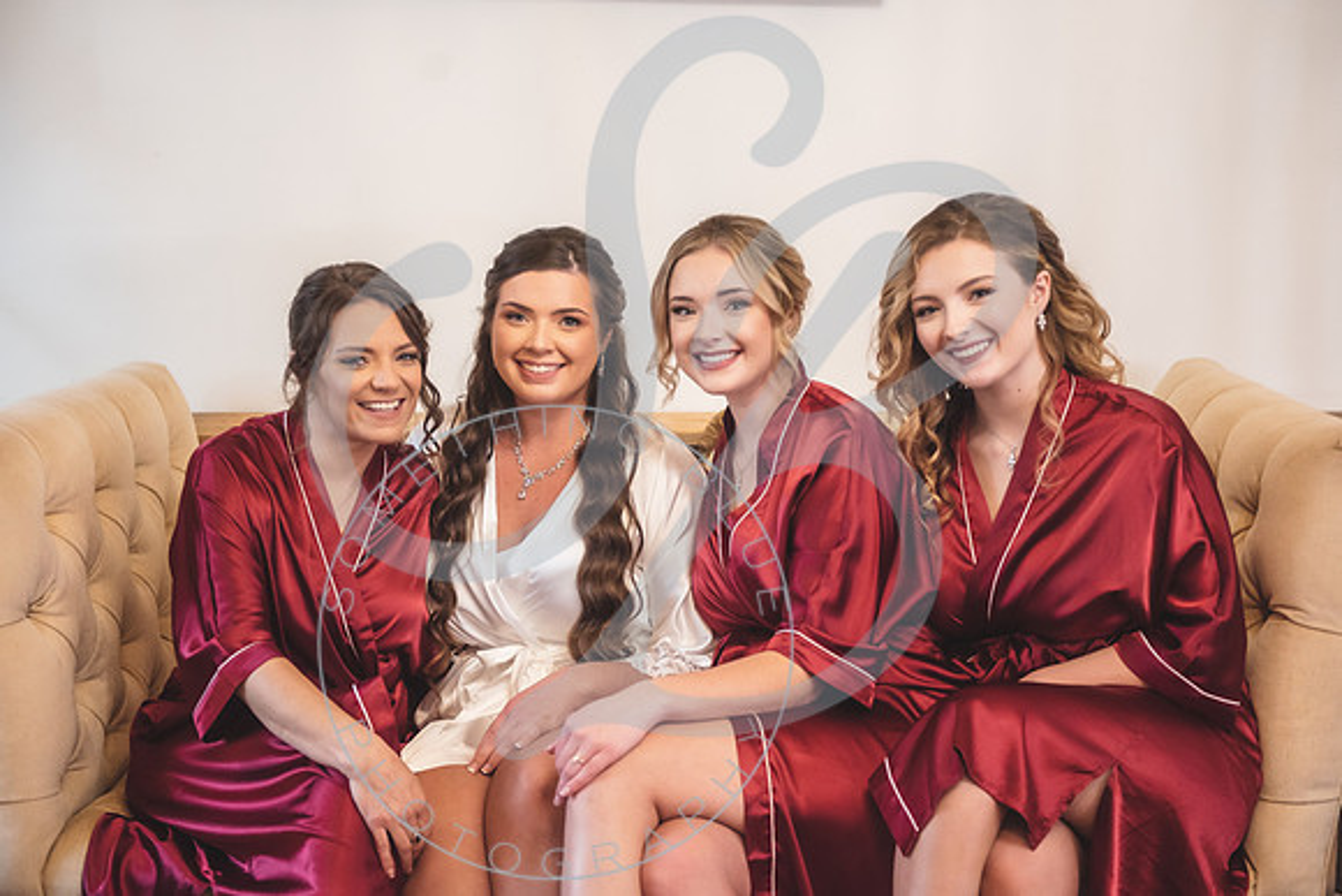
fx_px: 2281
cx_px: 671
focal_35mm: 61
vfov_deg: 22.2
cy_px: 448
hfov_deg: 32.8
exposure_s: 1/125
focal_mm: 58
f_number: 2.8
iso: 800
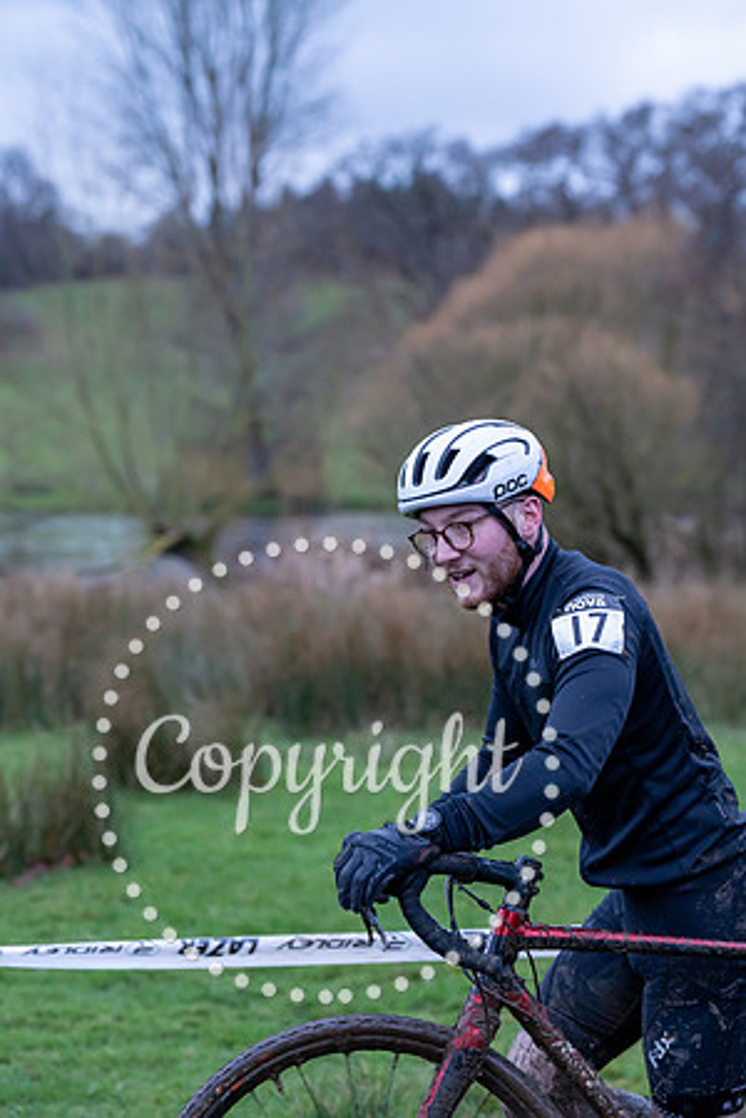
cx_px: 373
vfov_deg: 22.4
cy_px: 559
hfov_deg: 15.0
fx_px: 2828
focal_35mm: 91
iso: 6400
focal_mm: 91
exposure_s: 1/500
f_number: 4
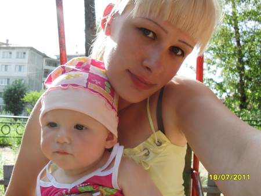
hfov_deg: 52.6
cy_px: 98
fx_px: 264
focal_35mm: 35
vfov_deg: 40.7
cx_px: 130
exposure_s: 1/500
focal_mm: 6.3
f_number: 3.2
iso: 100
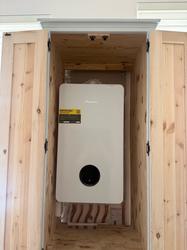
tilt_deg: +3.6
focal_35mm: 24
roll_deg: -0.5
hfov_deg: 56.8
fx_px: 173
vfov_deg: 71.6
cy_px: 125
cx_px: 94
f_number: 1.78
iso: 200
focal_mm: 6.76
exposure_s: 1/66
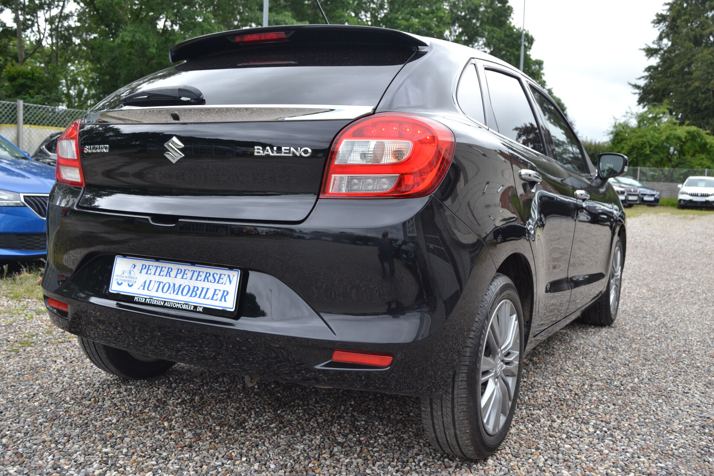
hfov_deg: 55.1
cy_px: 238
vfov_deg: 38.4
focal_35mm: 34
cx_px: 357
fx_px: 684
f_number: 5.6
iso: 100
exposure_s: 1/125
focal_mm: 23
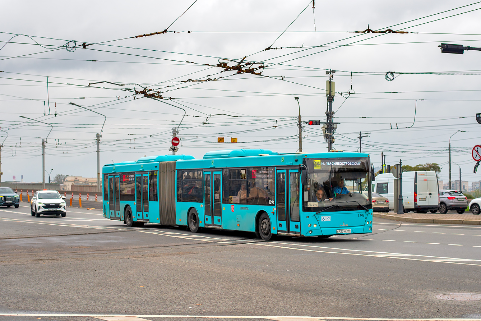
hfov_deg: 35.6
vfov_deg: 24.2
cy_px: 159
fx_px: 748
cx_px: 241
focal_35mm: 56
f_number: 5.6
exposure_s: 1/640
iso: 200
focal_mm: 50
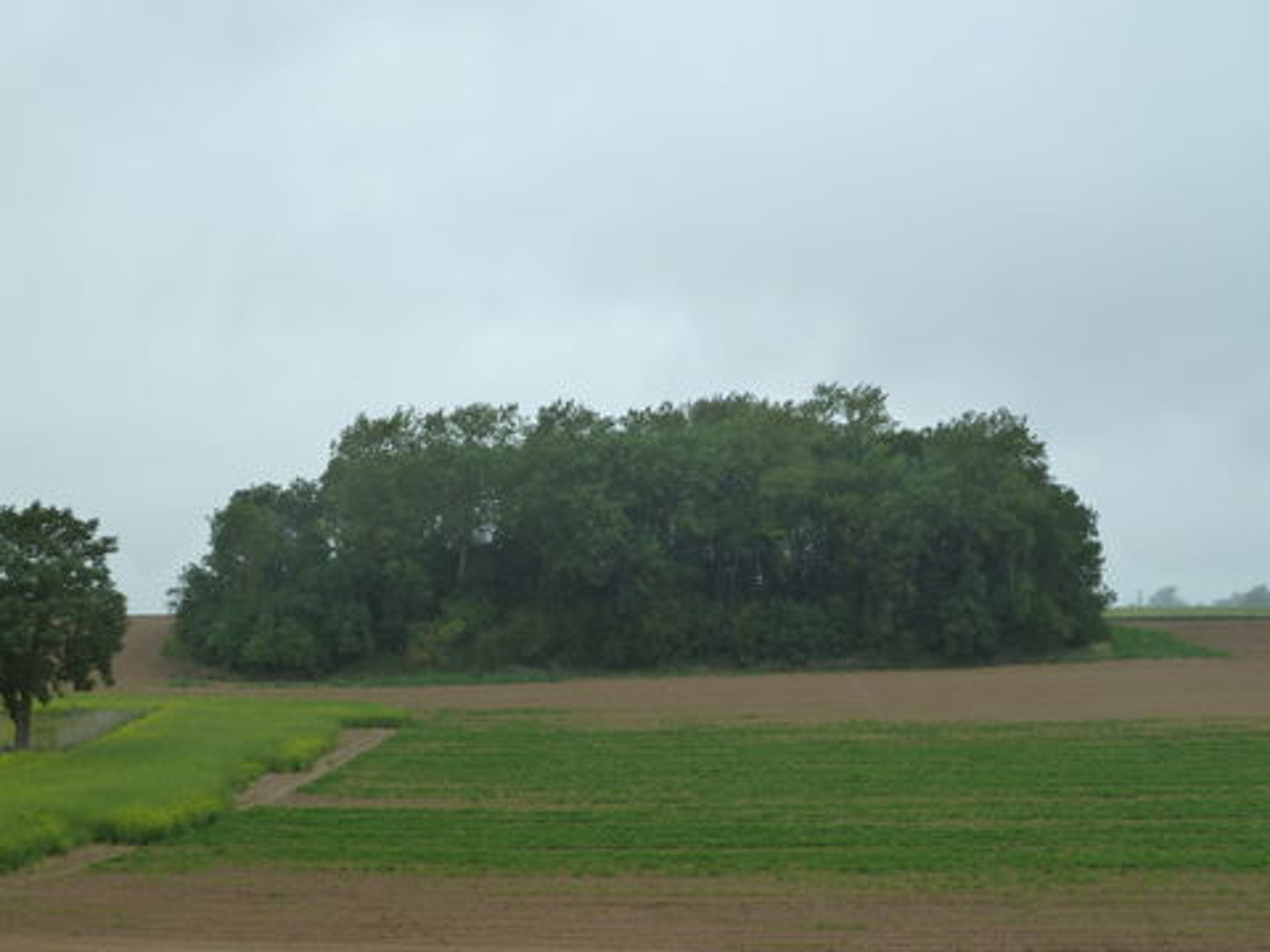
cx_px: 635
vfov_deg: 30.3
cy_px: 476
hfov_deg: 39.7
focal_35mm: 48
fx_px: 1761
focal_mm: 7.9
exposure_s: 1/320
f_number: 4
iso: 125
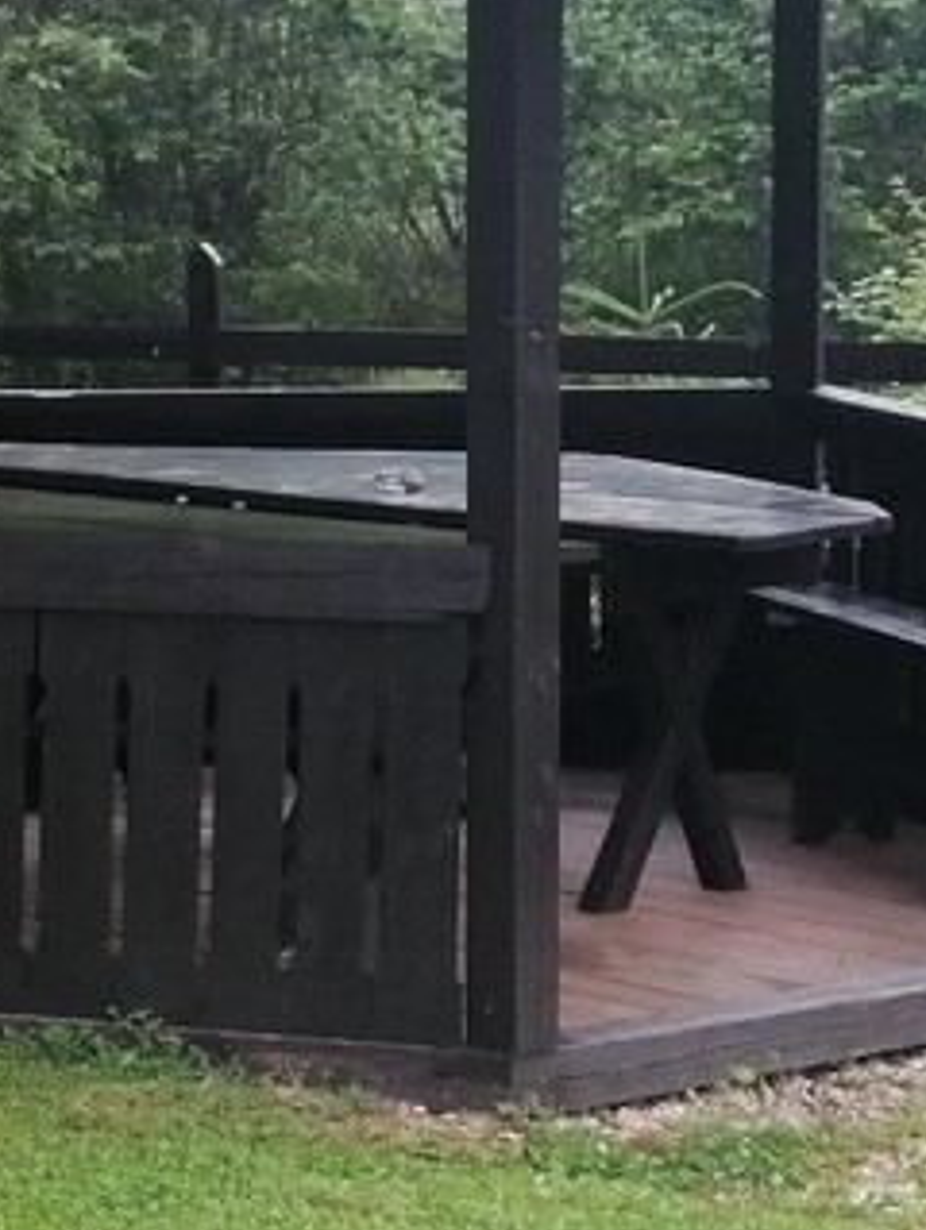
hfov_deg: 11.5
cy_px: 675
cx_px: -397
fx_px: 4450
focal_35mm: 125
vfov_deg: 15.7
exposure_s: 1/100
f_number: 1.8
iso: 80
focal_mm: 3.96
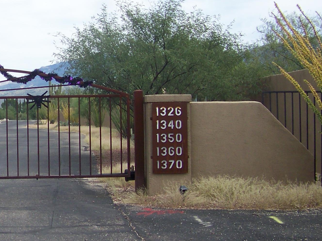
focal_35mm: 81
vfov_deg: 18.2
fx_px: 754
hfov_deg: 22.9
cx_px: -16
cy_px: 103
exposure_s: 1/800
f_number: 2.8
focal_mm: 5.85
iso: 64
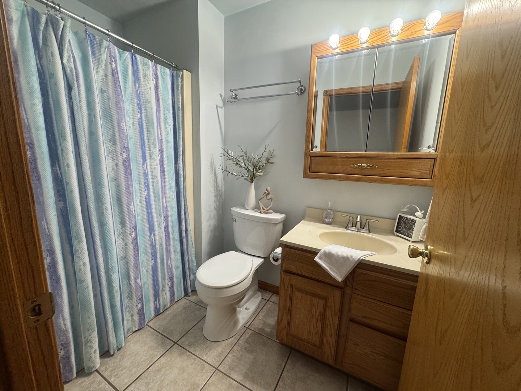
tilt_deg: -10.6
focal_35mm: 14
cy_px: 196
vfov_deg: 85.7
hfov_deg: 102.1
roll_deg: -1.8
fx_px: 211
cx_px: 260
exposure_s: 1/120
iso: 250
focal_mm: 2.22
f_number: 2.2
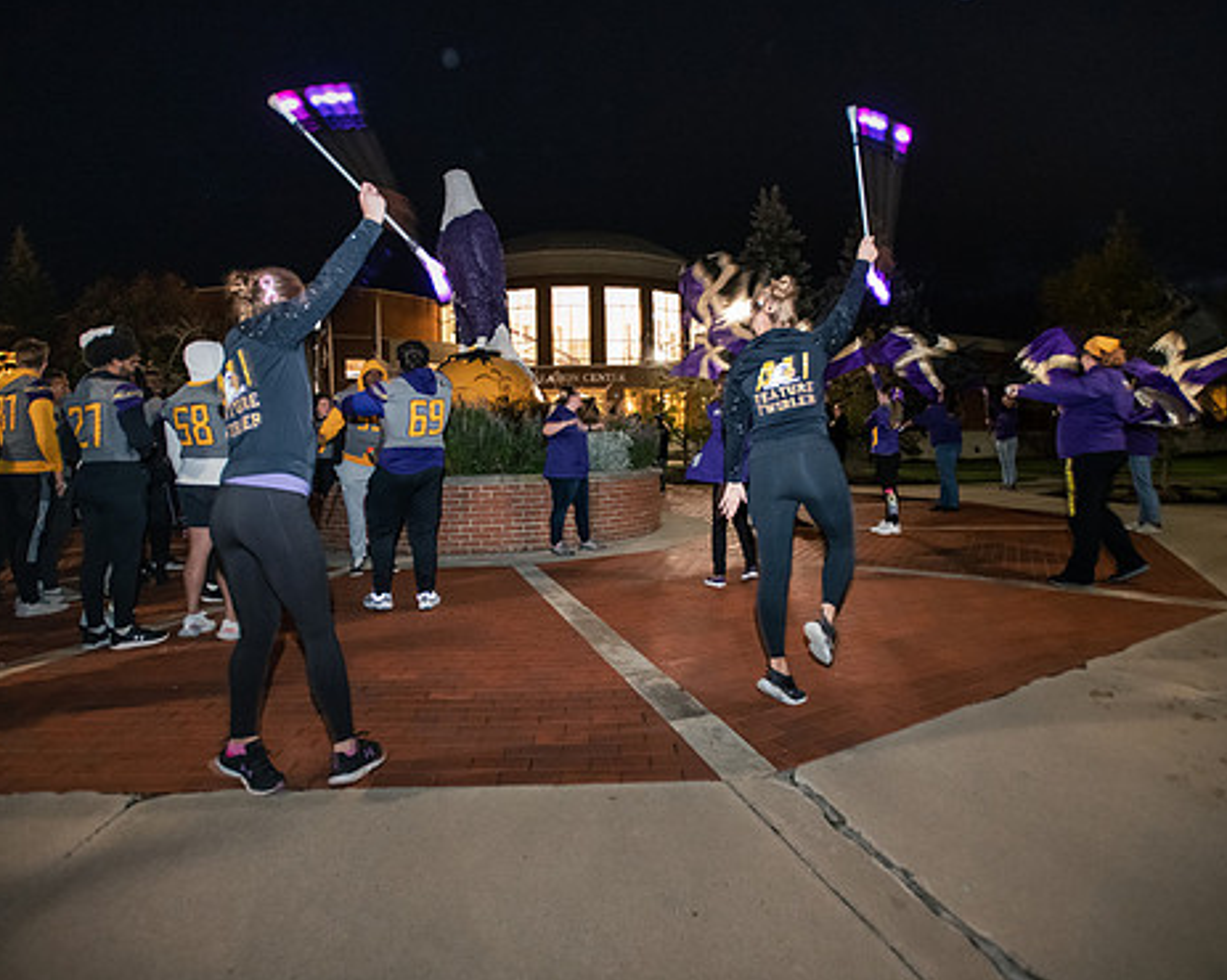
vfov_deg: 68.1
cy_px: 478
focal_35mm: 20
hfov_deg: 80.4
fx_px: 726
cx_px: 607
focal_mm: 17
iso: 5000
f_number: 3.2
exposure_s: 1/30
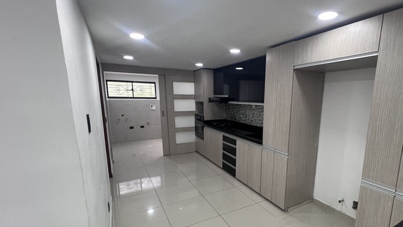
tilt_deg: -12.6
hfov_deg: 95.0
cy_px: 137
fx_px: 182
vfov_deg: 63.4
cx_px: 235
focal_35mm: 17
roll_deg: -1.0
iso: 200
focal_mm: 1.57
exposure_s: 1/60
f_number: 1.8
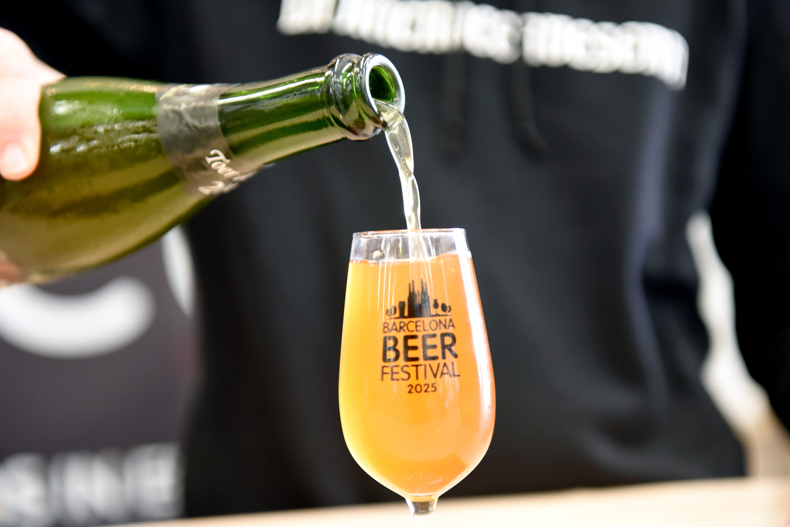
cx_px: 395
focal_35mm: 60
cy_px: 264
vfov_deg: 22.6
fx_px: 1317
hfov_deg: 33.4
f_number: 2.8
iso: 2000
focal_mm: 60
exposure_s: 1/80
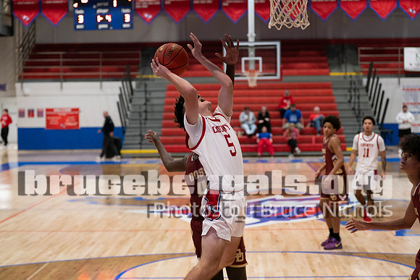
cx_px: 210
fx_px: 876
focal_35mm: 75
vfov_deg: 18.2
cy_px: 140
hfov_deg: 27.0
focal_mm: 70
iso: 4000
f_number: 2.8
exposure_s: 1/1000
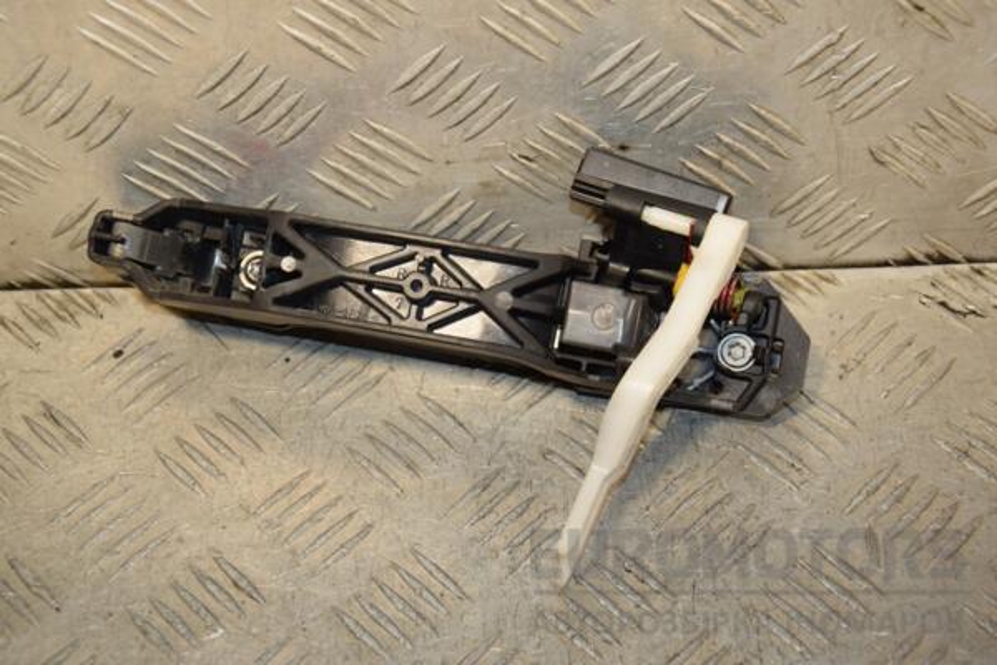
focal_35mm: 72
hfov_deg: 28.1
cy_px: 332
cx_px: 498
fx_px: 1994
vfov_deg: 18.9
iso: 800
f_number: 5.6
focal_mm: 48
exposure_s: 1/200
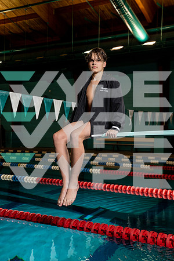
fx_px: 370
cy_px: 130
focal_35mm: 51
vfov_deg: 38.9
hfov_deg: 26.5
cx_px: 87
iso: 500
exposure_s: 1/250
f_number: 5.6
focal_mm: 51
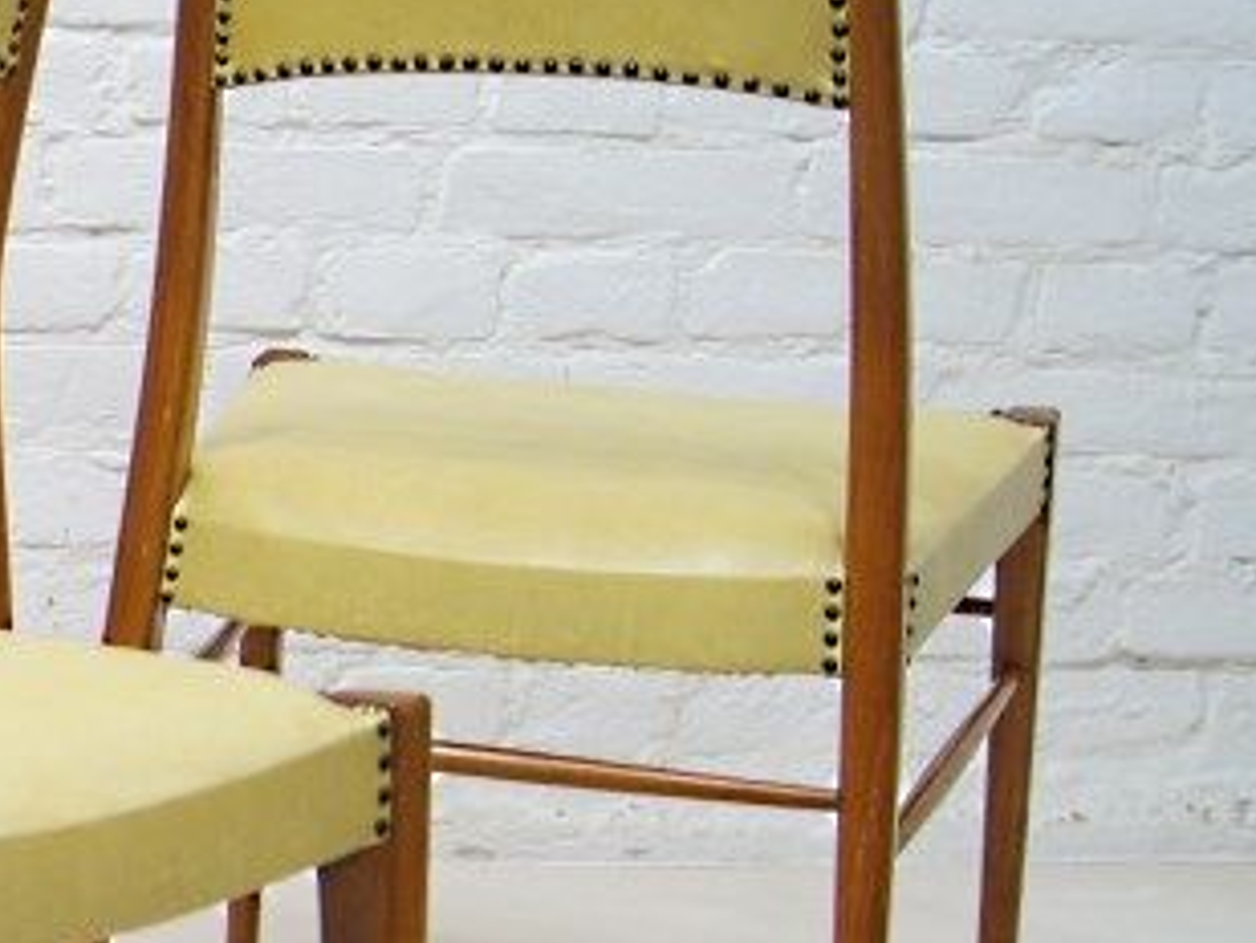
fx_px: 3811
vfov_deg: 14.1
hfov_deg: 15.2
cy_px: 626
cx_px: -1244
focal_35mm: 105
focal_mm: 18
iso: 200
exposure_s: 1/25
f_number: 4
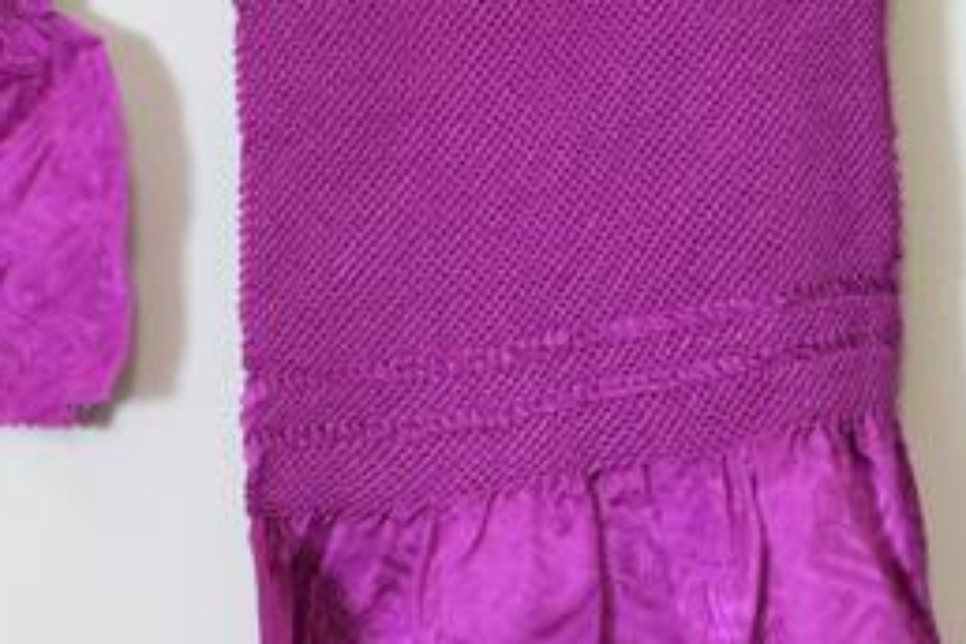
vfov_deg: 4.8
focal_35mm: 286
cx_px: 90
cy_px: -279
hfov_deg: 7.2
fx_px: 7674
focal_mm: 68
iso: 2000
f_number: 5.6
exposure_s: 1/125
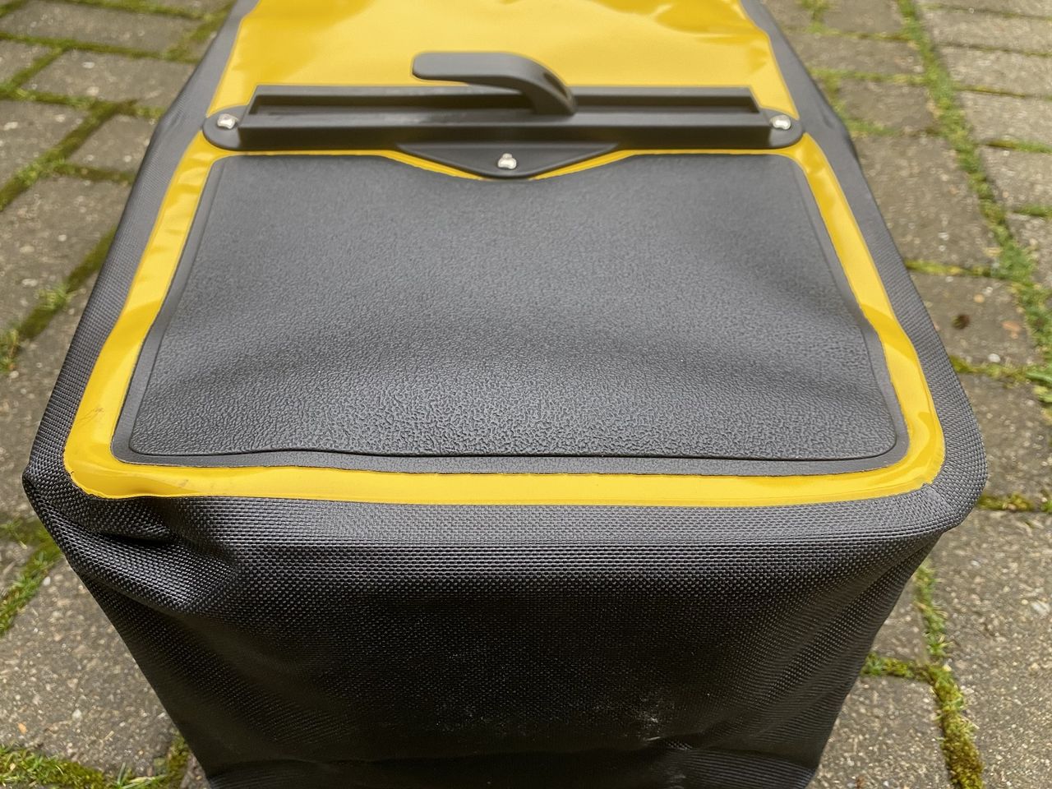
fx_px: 790
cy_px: 394
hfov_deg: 67.3
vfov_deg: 53.1
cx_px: 526
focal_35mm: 26
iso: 125
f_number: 1.8
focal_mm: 4.25
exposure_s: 1/90
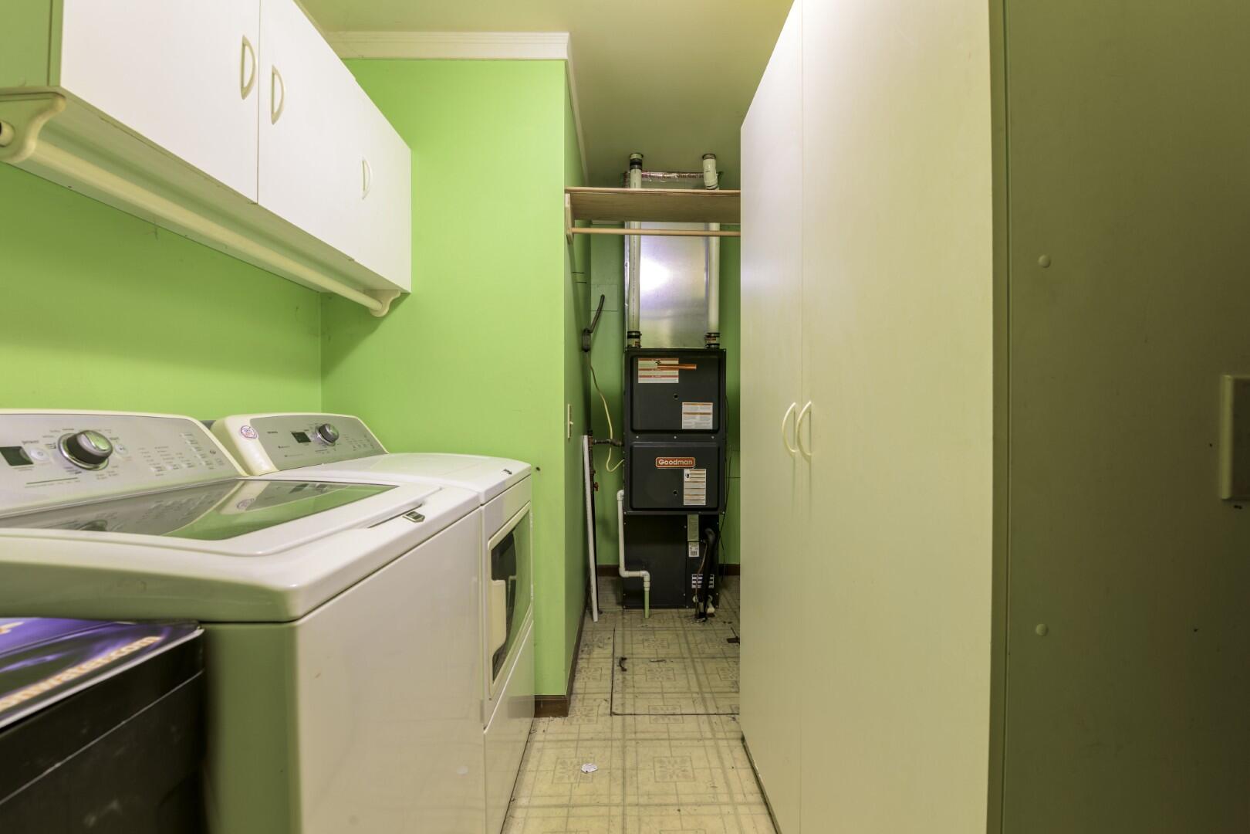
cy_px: 417
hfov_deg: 100.4
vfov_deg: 77.3
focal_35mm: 15
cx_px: 625
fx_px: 521
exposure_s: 2
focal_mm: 15
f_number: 8
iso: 64
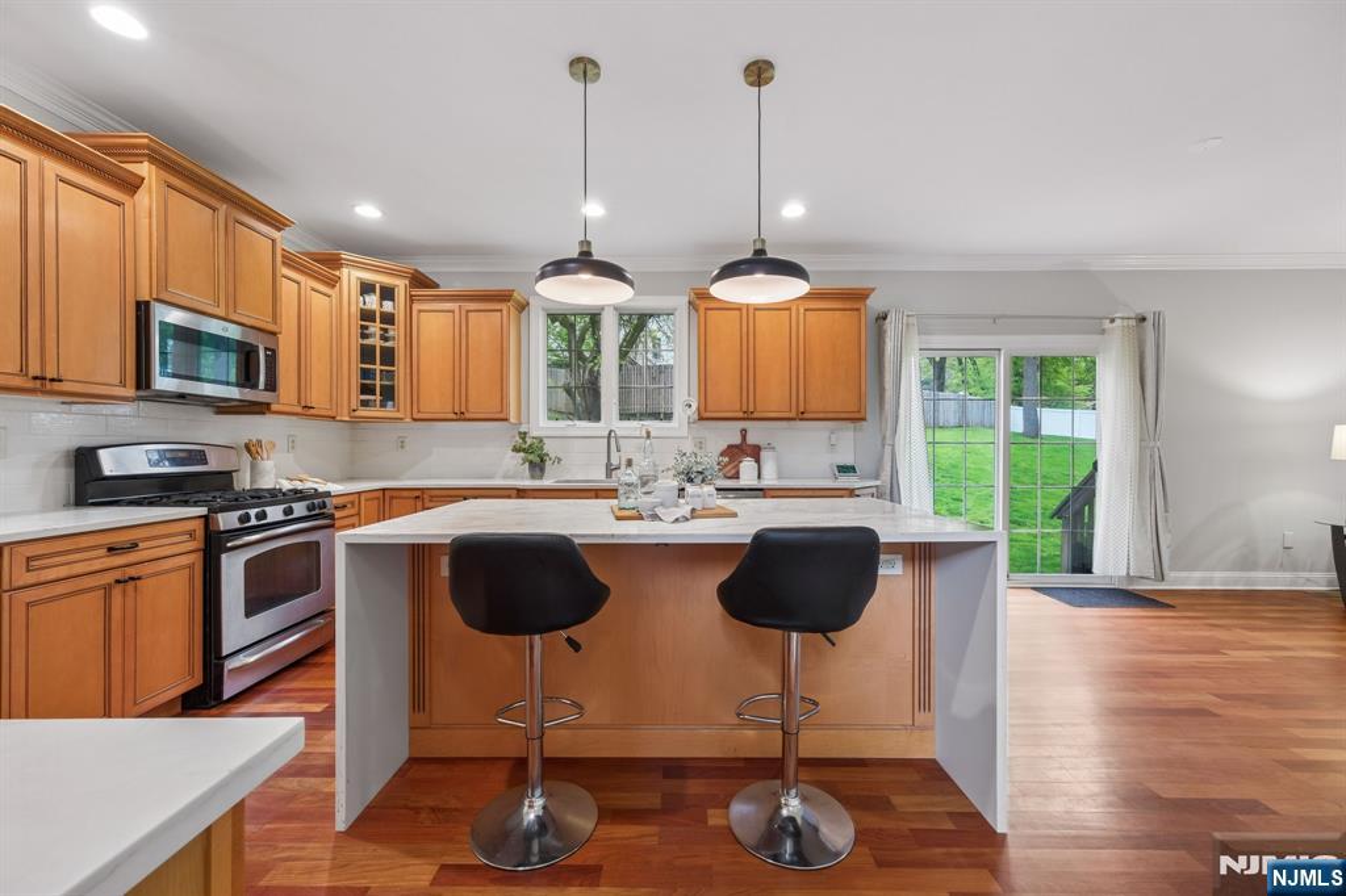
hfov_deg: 104.3
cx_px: 673
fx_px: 523
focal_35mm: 14
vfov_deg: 81.2
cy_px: 448
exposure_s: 1/3.33
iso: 160
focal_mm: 9.1
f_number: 8
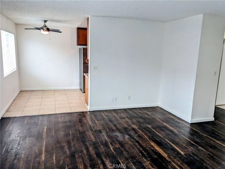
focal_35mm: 27
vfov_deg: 51.4
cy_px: 84
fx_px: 175
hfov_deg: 65.3
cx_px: 112
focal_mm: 4.38
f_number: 1.73
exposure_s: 1/120
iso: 235
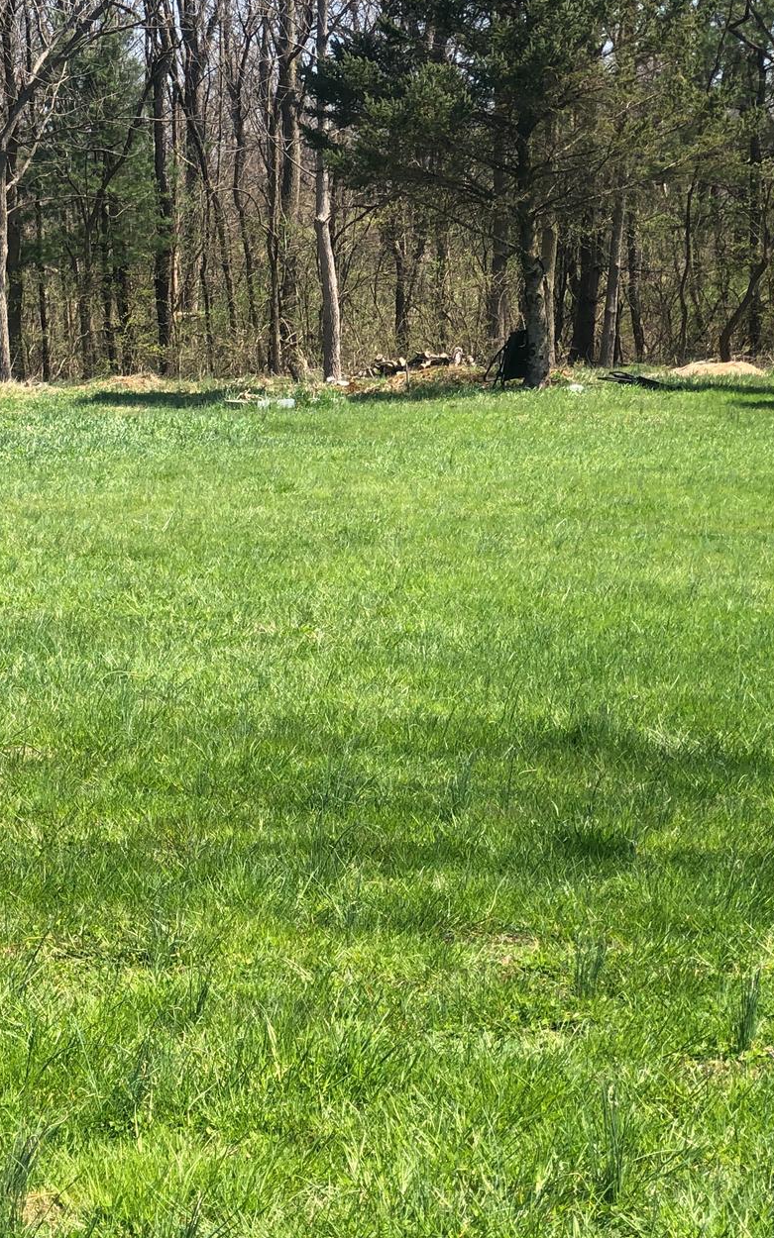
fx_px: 3342
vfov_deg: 21.0
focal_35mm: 99
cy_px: 525
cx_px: -179
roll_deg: +1.3
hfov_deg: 12.8
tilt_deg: -2.1
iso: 20
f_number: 2.8
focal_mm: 6.6
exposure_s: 1/292
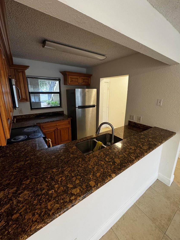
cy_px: 116
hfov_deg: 81.7
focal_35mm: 15
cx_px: 94
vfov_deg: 98.1
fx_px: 104
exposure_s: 1/60
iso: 250
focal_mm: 2.22
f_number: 2.2
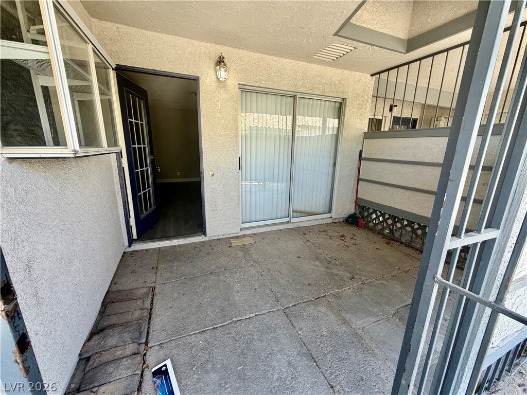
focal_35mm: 14
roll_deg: -1.1
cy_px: 198
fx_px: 213
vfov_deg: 85.7
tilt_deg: -13.1
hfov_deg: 102.1
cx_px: 264
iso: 80
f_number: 2.2
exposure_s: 1/121
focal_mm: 2.22
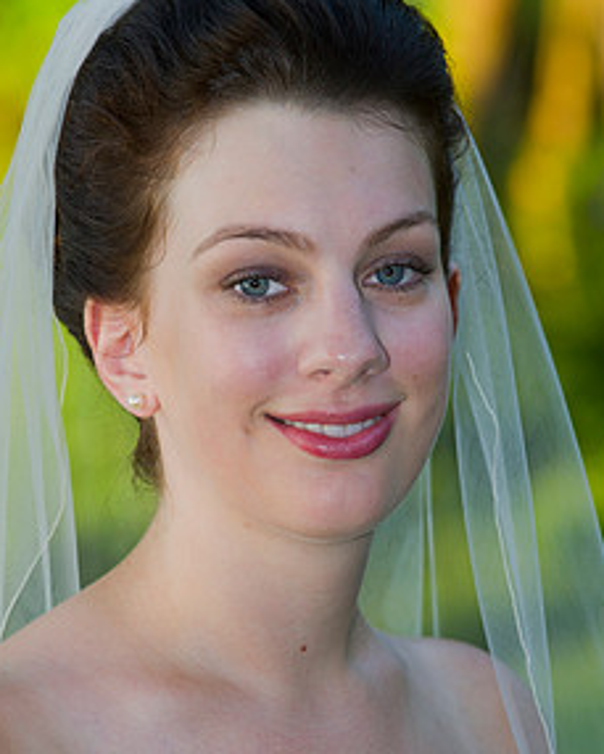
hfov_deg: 5.5
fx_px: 6253
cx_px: 342
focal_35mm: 280
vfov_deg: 6.9
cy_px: 525
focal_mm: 190
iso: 400
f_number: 5.6
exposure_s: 1/125
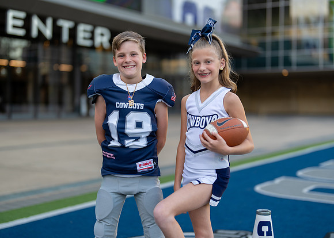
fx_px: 530
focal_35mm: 56
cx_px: 167
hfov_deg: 35.0
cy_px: 117
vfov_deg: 25.4
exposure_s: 1/400
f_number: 1.2
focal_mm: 50
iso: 100
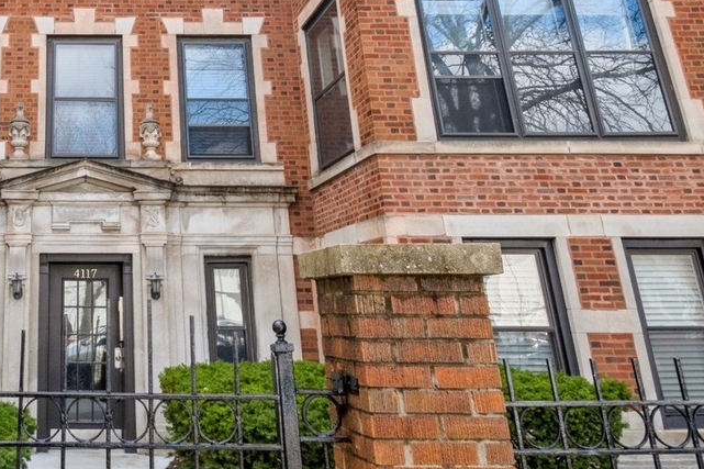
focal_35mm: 38
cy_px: -36
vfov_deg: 31.4
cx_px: 85
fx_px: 743
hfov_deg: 46.3
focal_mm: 10
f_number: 11
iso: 100
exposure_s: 1/80
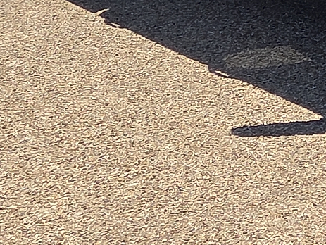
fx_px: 1367
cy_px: -172
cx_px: 515
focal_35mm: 145
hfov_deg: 12.8
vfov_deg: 9.8
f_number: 1.8
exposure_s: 1/10000
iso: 77
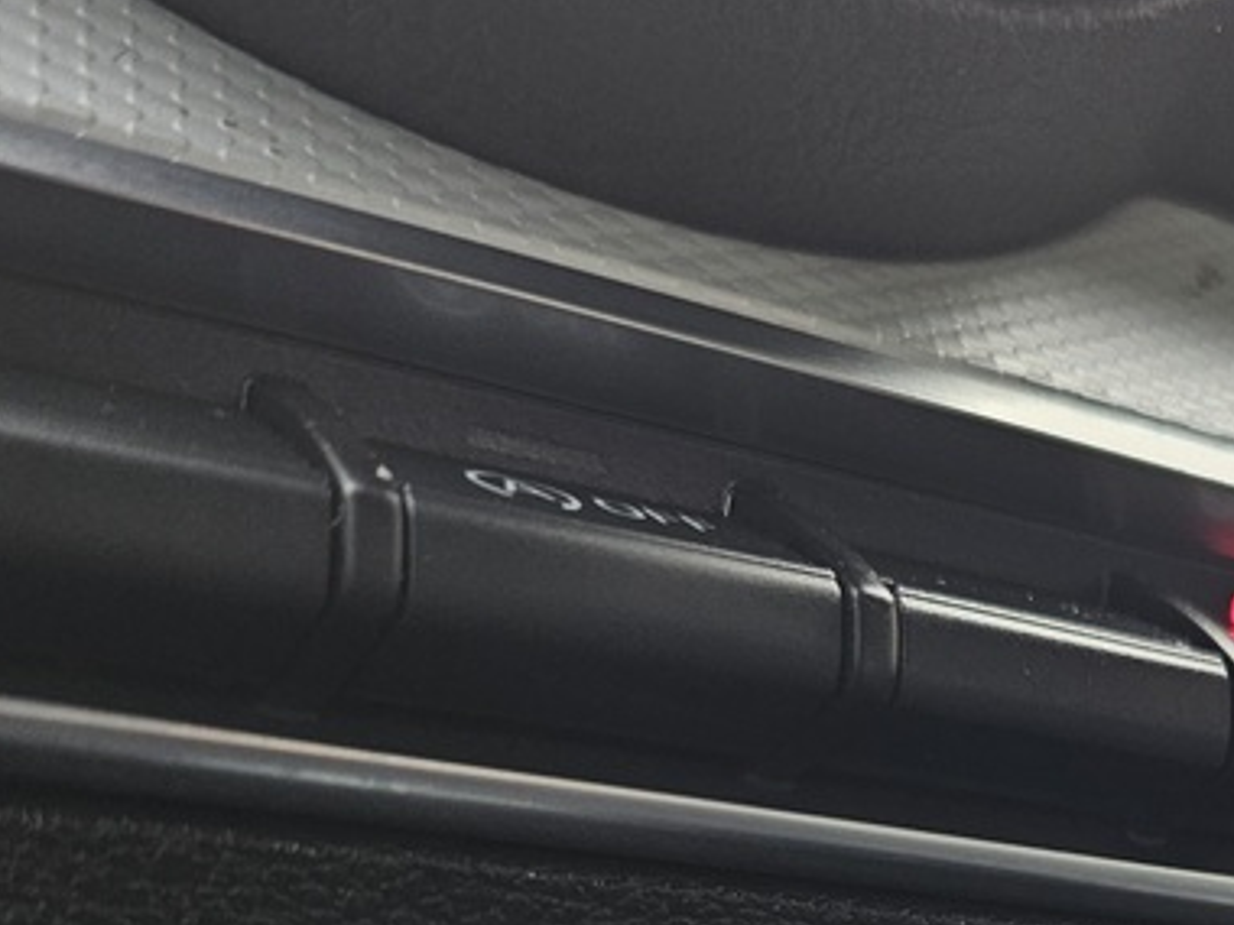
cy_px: 1178
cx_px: 1205
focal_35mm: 62
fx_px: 2210
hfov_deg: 29.4
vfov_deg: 21.5
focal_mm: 6.3
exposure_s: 1/180
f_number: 1.7
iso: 64
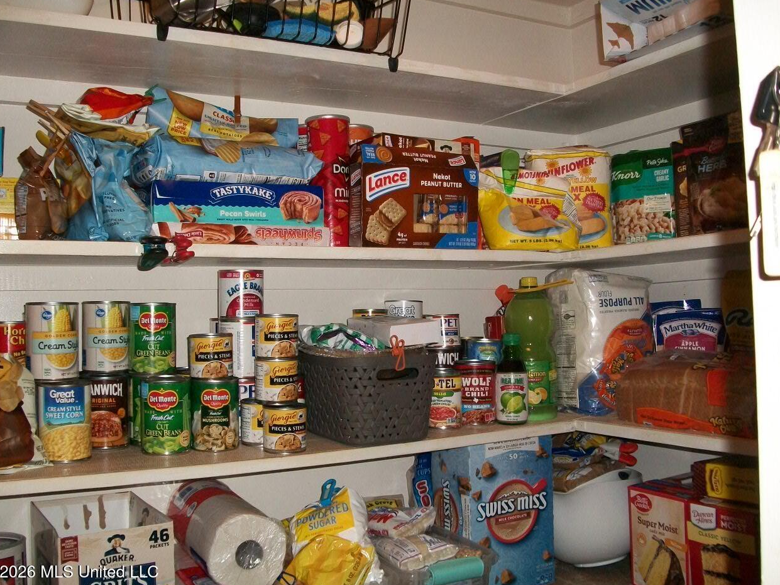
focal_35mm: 33
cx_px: 386
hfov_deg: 55.3
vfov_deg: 43.0
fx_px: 744
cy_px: 297
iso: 160
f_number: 2.9
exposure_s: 1/30
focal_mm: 5.7
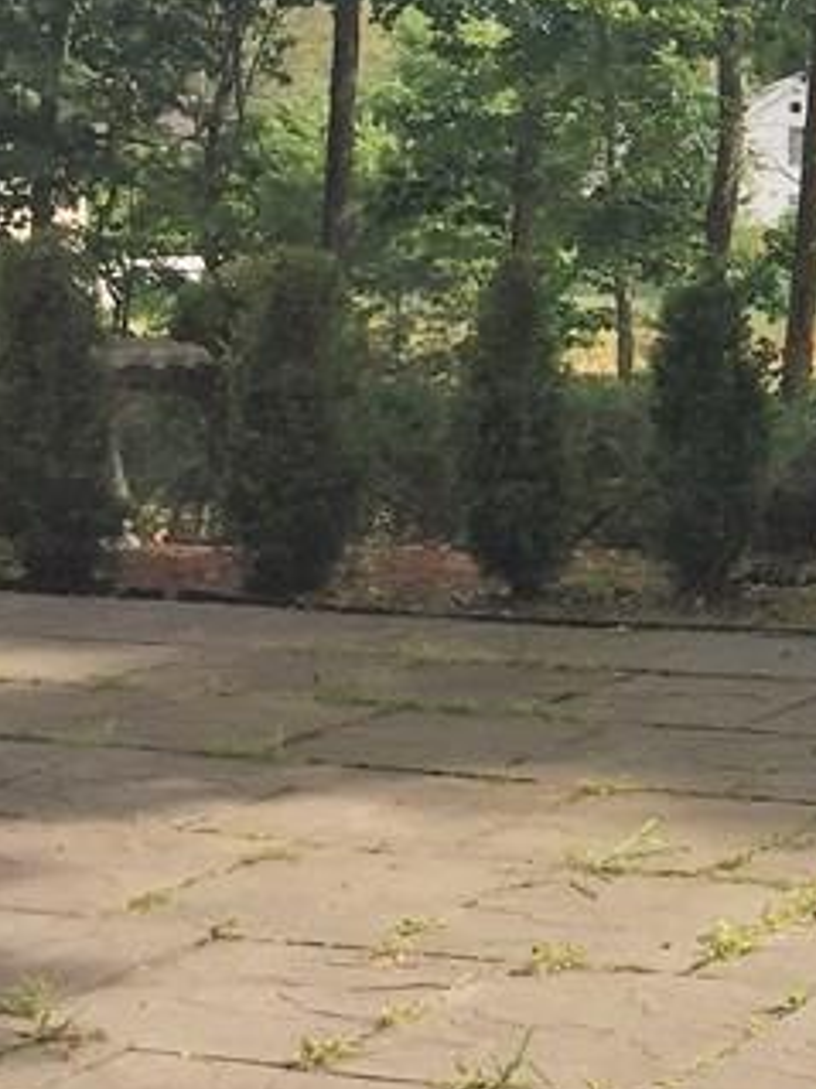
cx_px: 1516
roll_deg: -1.3
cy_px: 259
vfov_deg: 20.9
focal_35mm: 93
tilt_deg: -2.2
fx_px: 2925
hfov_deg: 13.9
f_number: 2.2
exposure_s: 1/775
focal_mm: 4.15
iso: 32
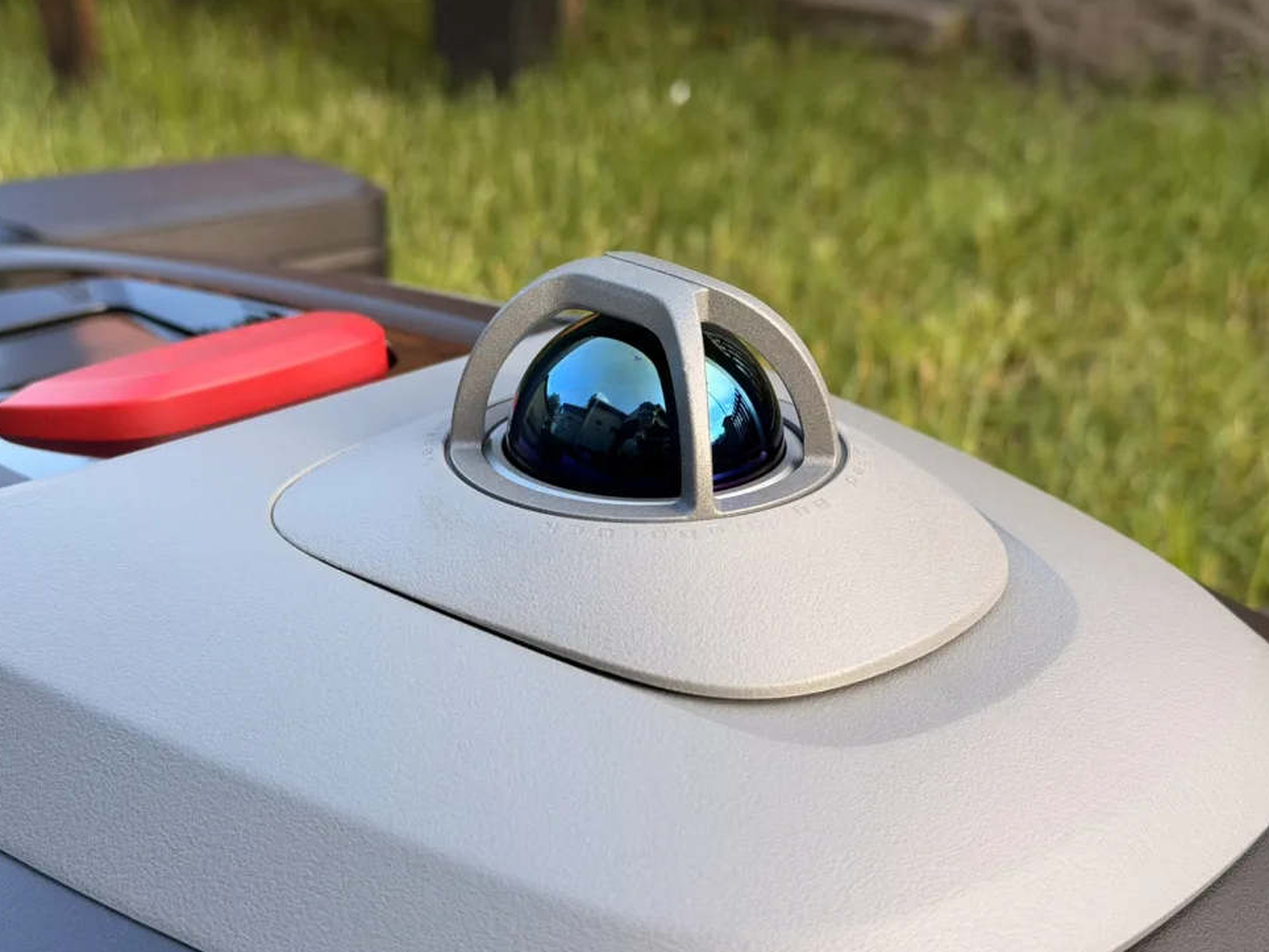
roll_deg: -0.7
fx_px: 1870
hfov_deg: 37.5
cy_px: 456
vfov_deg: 28.6
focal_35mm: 51
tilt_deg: -22.1
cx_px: 623
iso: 64
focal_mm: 6.76
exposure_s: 1/254
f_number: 1.78
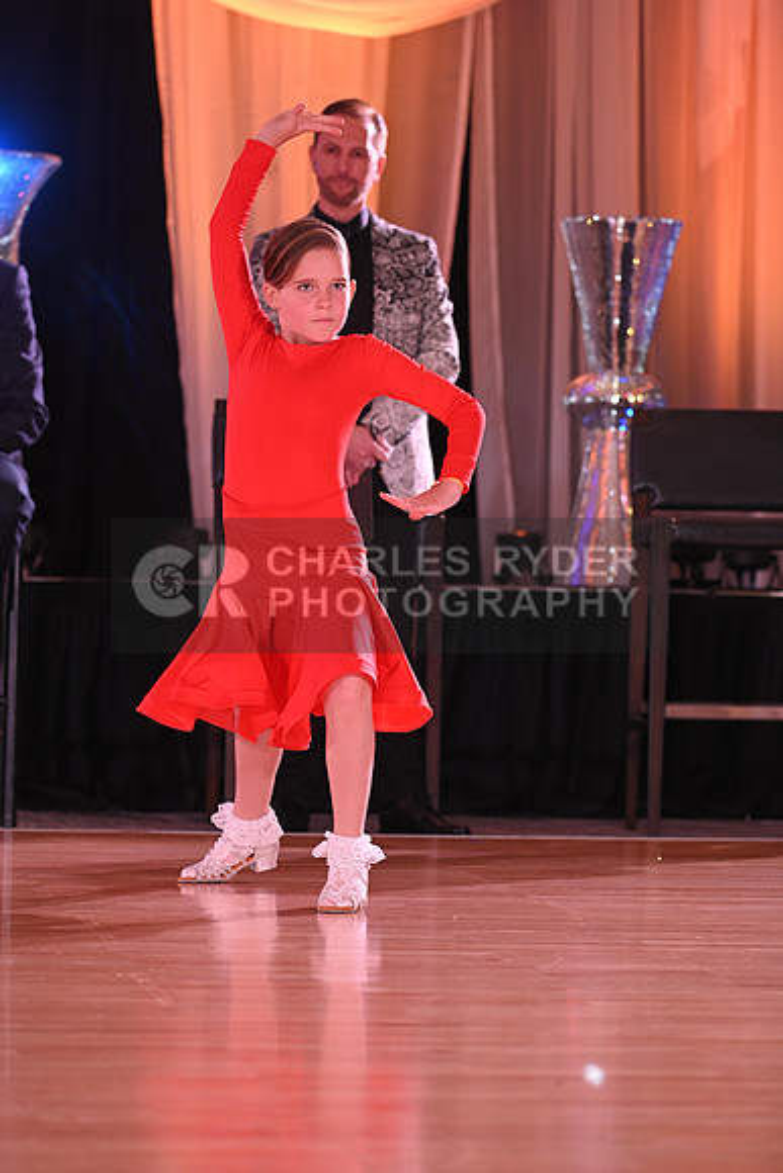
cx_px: 392
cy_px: 586
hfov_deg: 9.8
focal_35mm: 140
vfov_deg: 14.7
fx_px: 4564
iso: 1600
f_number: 5
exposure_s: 1/200
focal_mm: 140
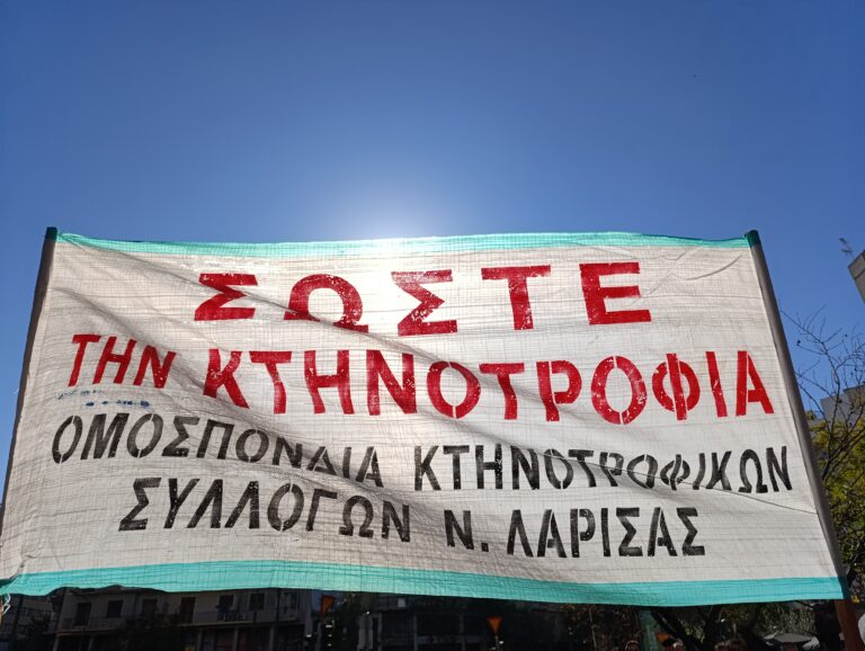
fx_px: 575
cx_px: 432
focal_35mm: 23
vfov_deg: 59.0
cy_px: 326
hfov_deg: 73.9
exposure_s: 1/1706
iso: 50
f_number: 1.6
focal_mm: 6.14
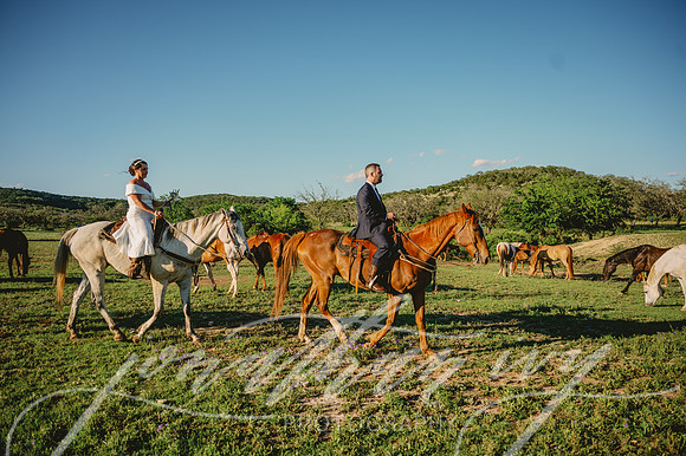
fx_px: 457
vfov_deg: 53.1
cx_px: 343
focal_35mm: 24
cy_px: 228
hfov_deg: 73.8
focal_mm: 24
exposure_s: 1/1600
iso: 50
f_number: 2.8
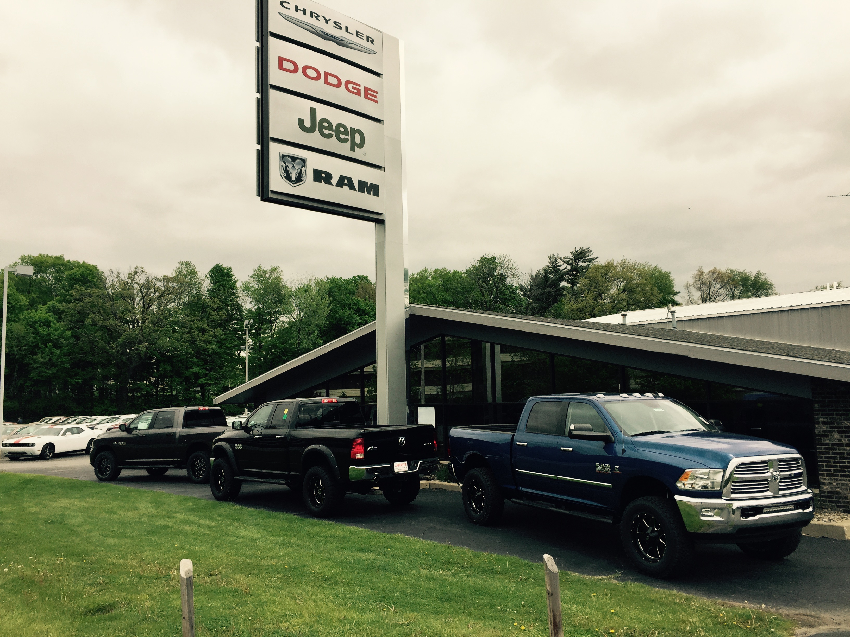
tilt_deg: +5.6
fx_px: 712
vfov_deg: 48.2
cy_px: 318
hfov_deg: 61.7
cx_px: 425
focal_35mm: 29
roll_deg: +1.7
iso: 32
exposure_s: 1/2198
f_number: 2.2
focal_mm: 4.15
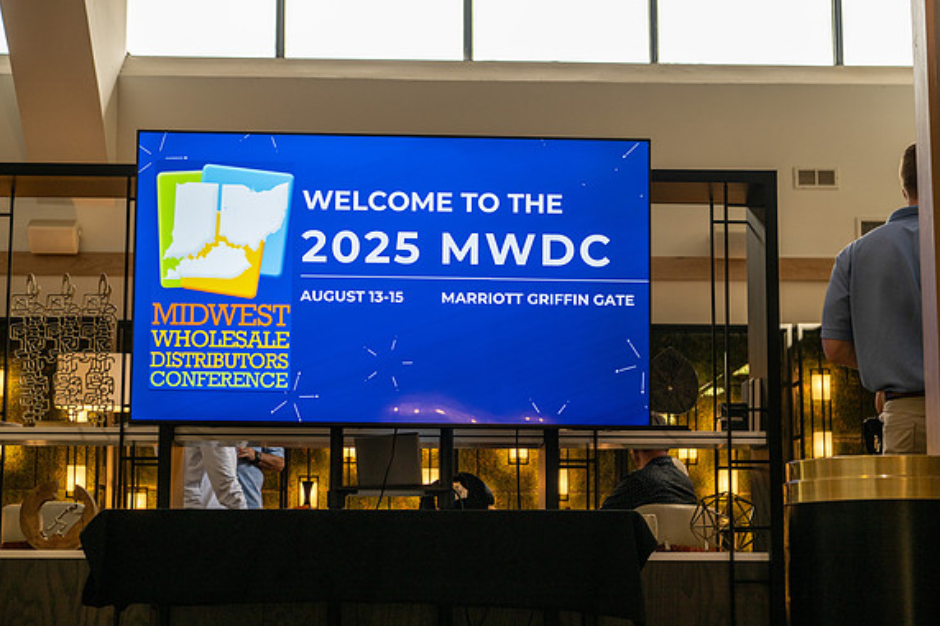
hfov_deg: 28.5
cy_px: 311
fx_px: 1853
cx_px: 468
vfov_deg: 19.2
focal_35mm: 71
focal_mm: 70
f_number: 4.5
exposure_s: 1/125
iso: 500
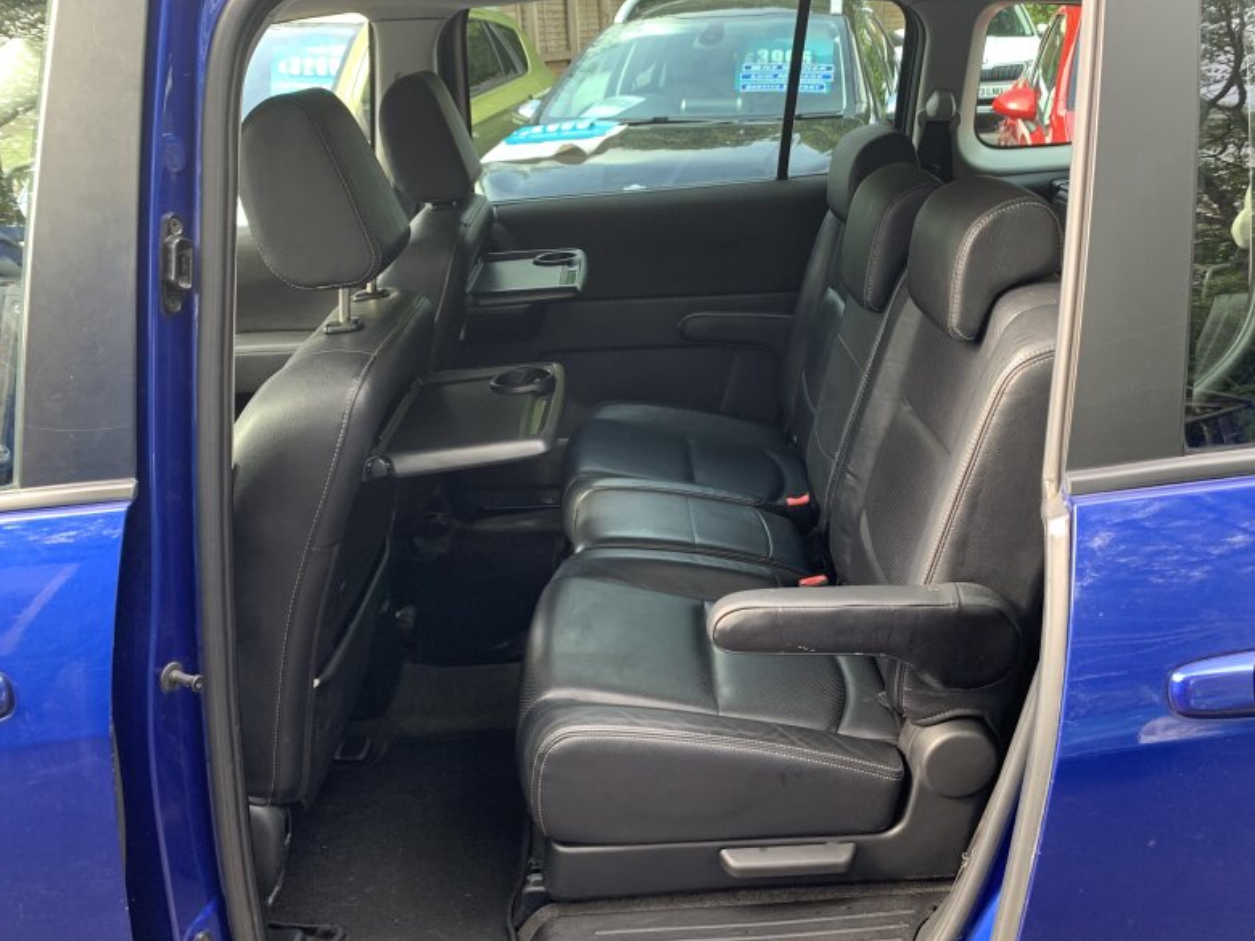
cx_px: 684
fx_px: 1088
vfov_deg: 46.7
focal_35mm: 30
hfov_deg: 59.9
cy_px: 514
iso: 100
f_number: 1.8
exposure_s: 1/98
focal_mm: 4.25
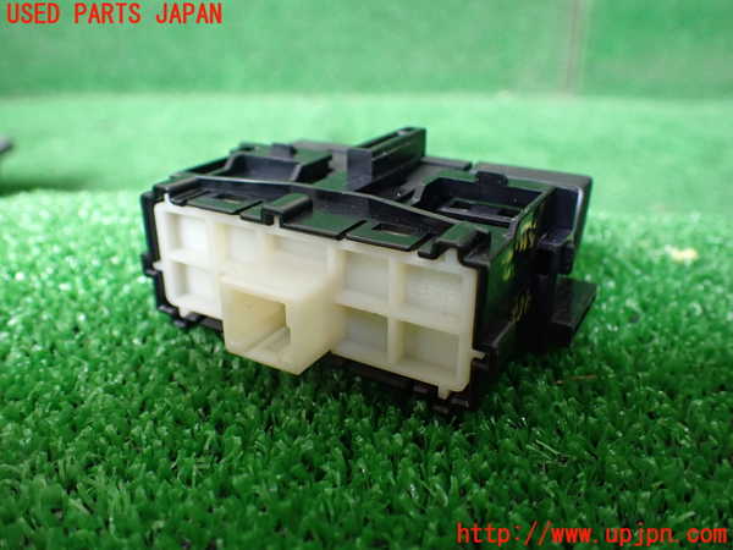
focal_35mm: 30
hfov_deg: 60.0
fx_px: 635
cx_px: 366
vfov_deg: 46.8
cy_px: 275
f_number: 2.3
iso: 640
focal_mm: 5.4
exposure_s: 1/125
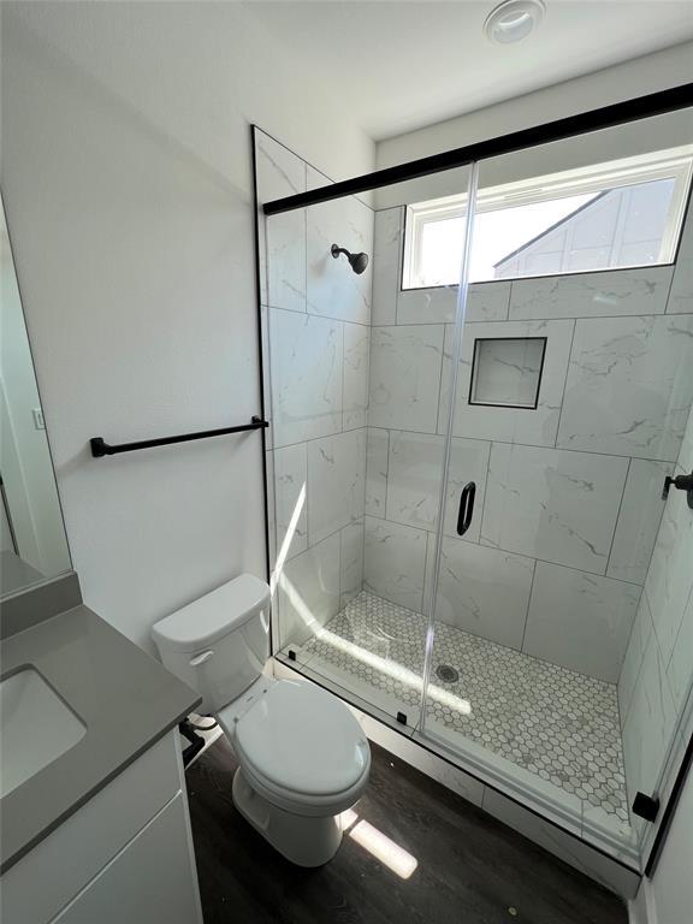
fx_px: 347
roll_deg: -1.2
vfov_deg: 106.2
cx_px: 346
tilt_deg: -15.3
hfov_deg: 89.9
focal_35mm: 13
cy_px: 462
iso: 50
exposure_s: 1/120
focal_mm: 1.57
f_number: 1.8
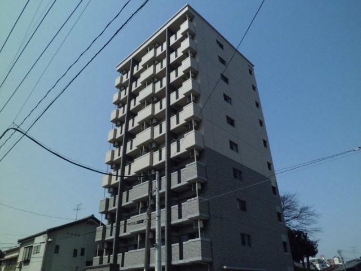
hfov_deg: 67.3
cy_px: 136
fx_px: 271
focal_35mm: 26
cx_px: 180
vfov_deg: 53.1
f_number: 7.9
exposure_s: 1/400
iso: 64
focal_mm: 4.7
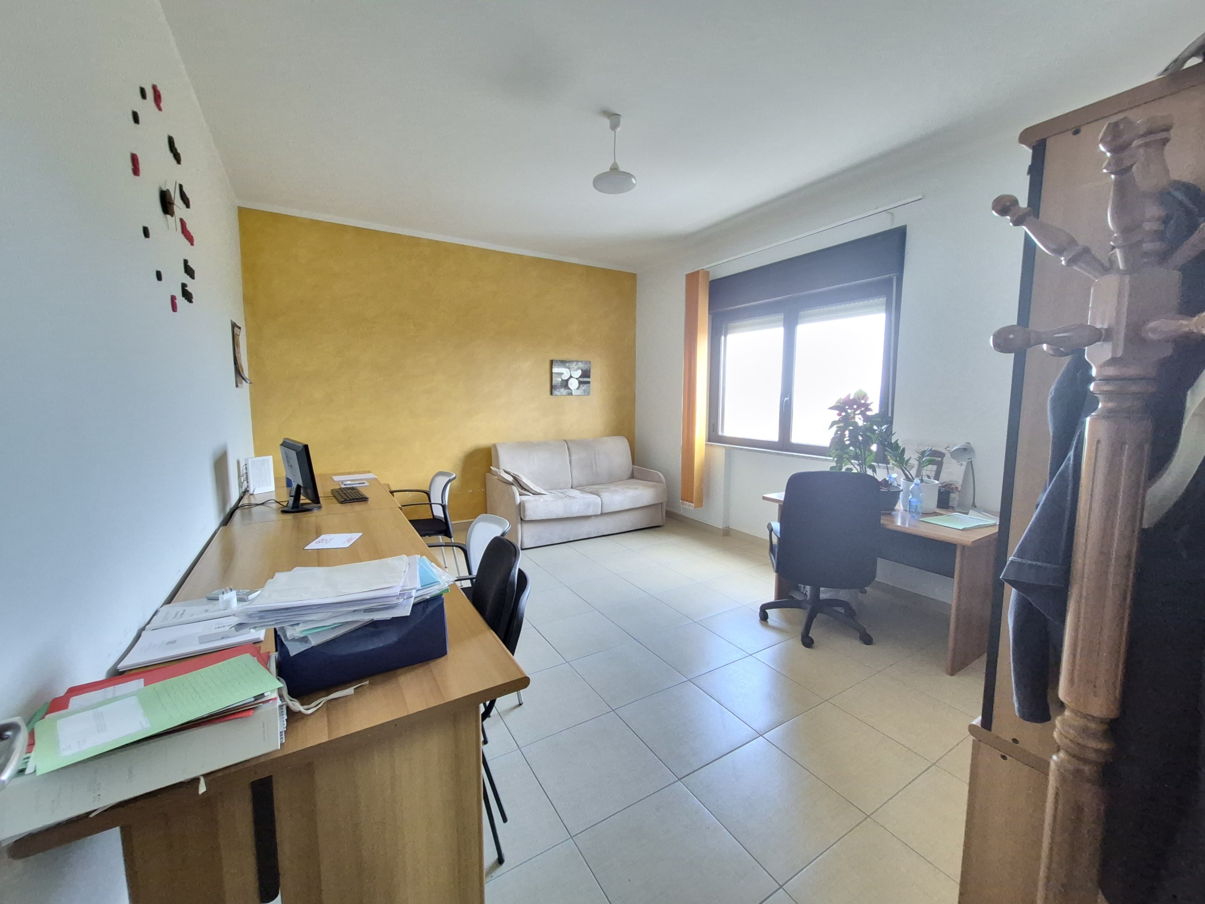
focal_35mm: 13
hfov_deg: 106.2
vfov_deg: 89.9
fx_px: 453
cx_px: 602
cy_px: 452
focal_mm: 1.74
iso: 1250
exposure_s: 1/50
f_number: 2.2
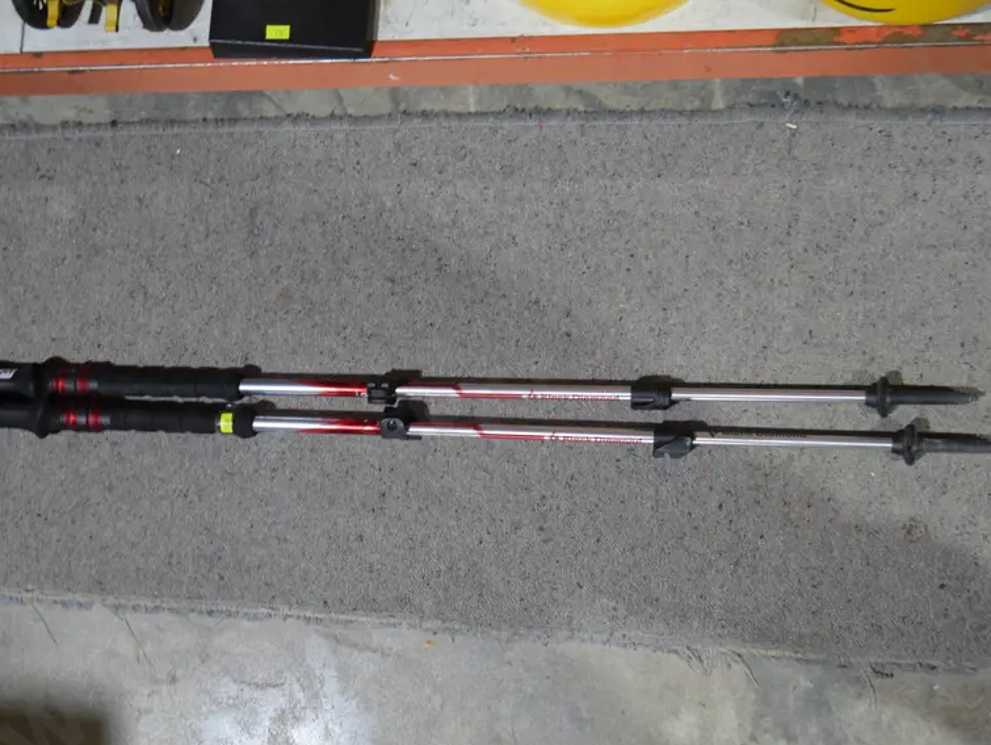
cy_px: 409
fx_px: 1088
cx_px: 471
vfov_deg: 37.7
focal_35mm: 38
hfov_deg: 48.9
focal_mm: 14
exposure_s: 1/60
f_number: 3.5
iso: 250
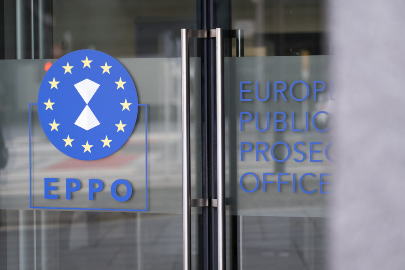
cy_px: 135
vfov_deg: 10.2
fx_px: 1519
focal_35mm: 135
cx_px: 202
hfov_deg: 15.2
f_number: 2
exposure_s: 1/125
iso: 250
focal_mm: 90
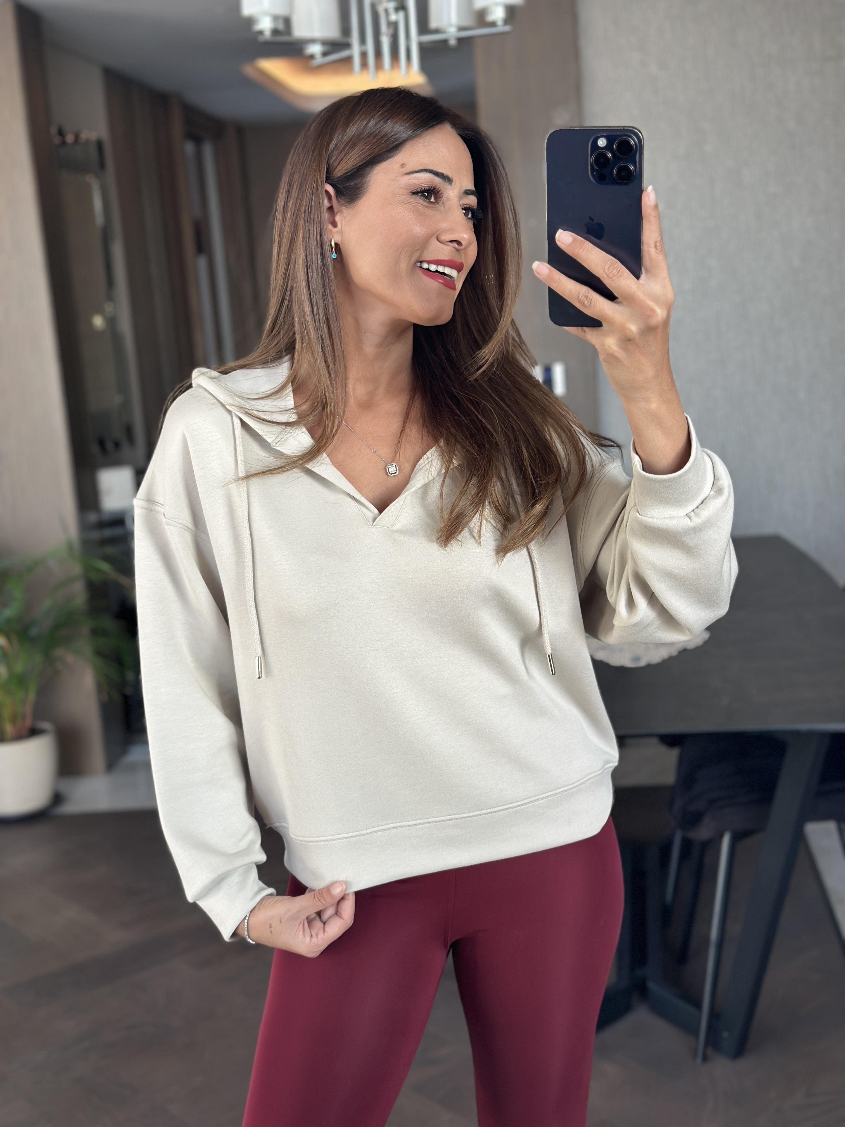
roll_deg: +6.1
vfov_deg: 39.7
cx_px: 422
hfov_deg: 30.3
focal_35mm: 48
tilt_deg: -17.3
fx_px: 1562
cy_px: 564
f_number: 1.78
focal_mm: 6.86
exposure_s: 1/85
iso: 125
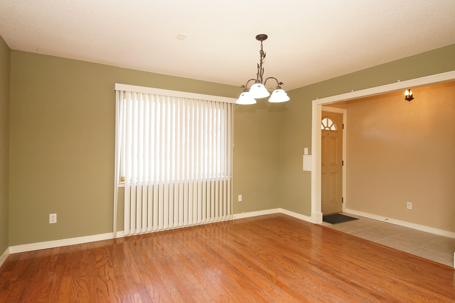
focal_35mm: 18
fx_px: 228
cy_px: 152
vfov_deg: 67.4
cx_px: 228
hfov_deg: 90.0
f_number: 4.5
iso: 1000
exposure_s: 1/60
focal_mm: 12
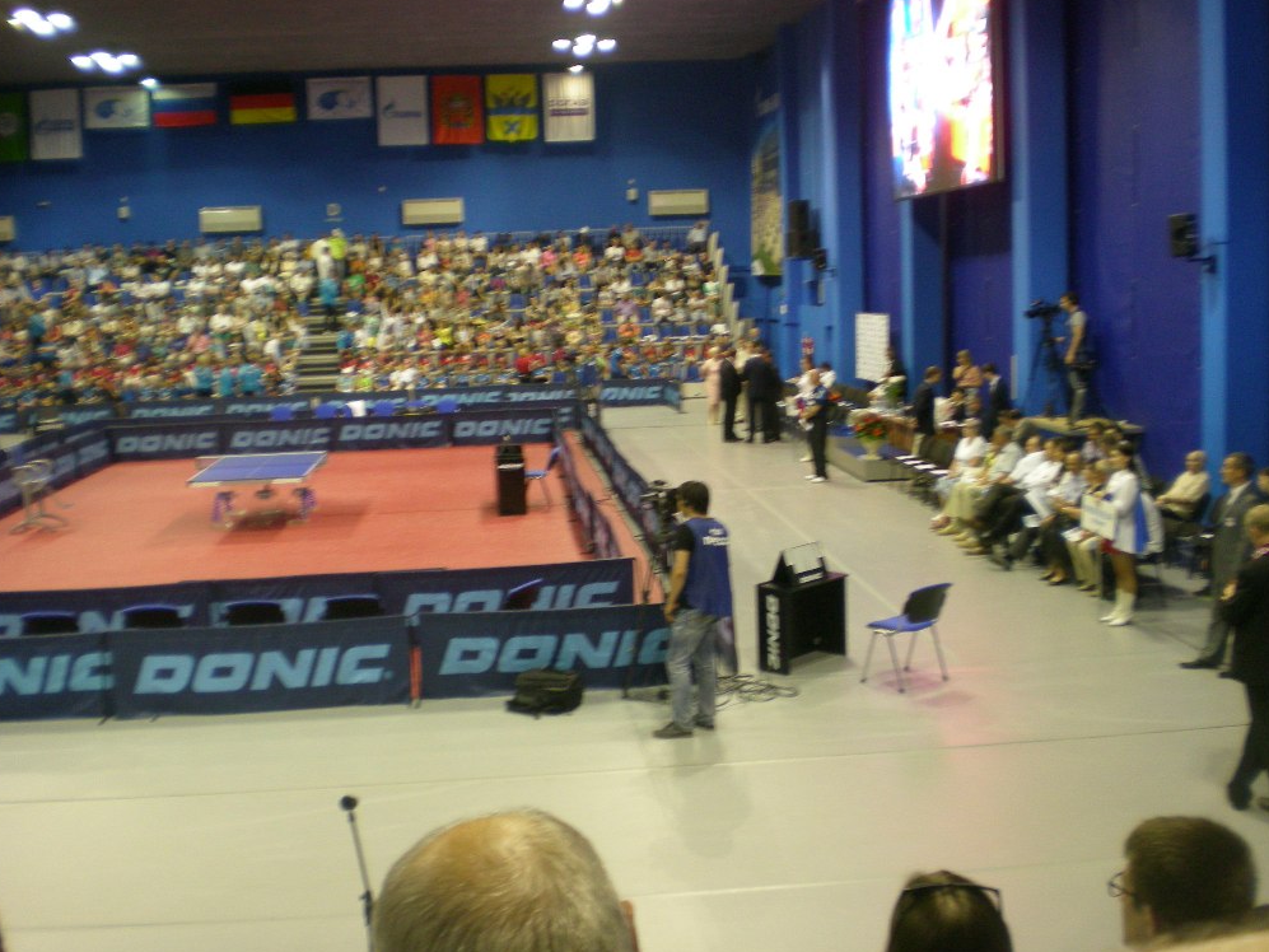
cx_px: 632
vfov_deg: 36.8
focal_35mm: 39
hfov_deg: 47.9
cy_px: 480
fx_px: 1430
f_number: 3.1
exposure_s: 1/22.1
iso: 200
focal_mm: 6.3
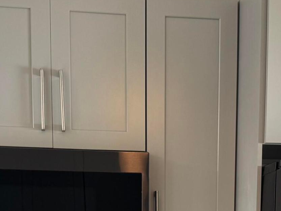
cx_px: 162
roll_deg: -0.3
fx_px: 674
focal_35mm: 83
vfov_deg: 16.3
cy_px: 313
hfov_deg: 23.5
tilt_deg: -7.7
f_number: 1.78
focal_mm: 6.76
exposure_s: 1/60
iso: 125
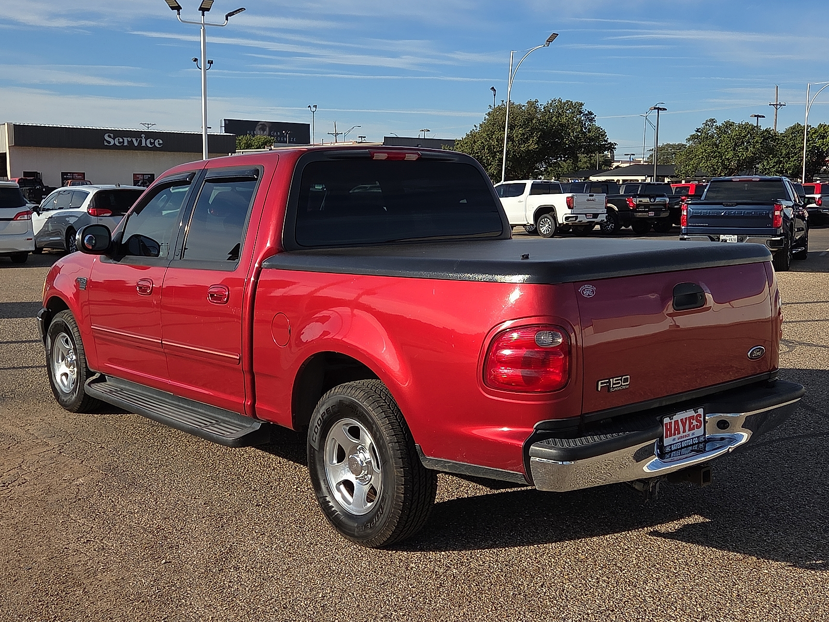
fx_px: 958
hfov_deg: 46.8
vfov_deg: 36.0
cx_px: 414
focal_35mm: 40
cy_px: 311
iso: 77
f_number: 1.8
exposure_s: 1/10000
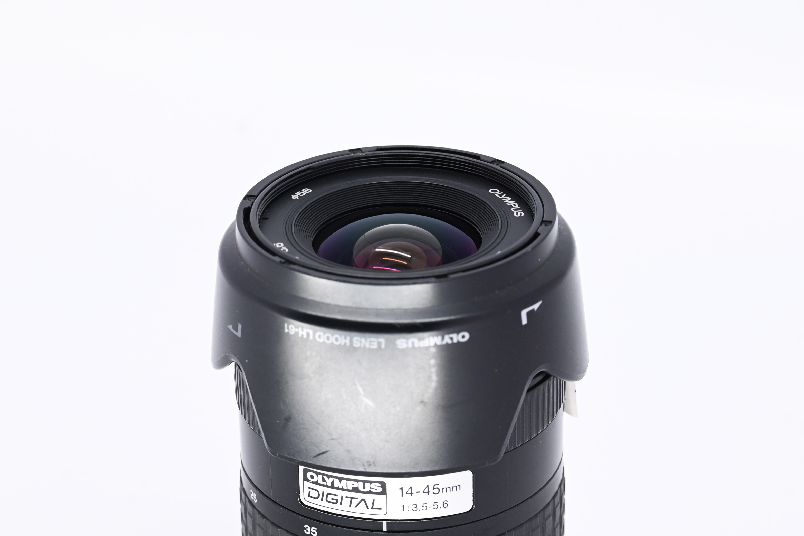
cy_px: 268
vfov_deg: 11.6
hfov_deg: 17.3
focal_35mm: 118
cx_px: 402
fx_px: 2635
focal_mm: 79
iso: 500
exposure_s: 1/160
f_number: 9
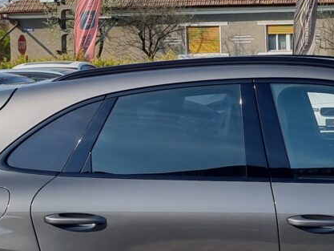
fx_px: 888
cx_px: 348
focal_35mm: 92
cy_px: 52
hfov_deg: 20.5
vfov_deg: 16.0
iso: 50
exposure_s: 1/654
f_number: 1.8
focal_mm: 6.7
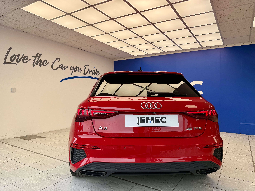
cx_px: 128
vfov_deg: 56.8
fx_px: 177
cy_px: 96
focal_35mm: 24
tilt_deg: +0.7
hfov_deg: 71.6
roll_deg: -1.0
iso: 80
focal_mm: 6.76
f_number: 1.78
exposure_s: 1/637
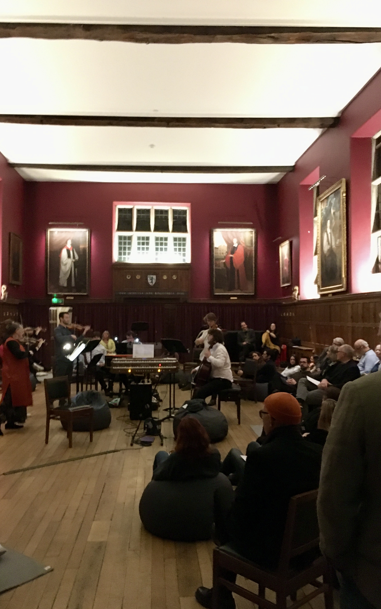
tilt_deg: +1.4
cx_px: 171
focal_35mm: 31
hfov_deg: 40.6
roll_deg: -0.1
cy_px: 307
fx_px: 515
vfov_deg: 61.2
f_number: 2.2
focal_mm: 4.15
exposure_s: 1/17
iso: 800
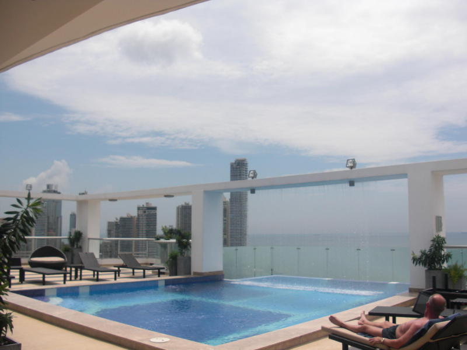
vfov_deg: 39.7
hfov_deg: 51.4
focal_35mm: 36
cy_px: 175
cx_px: 234
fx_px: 486
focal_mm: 6.3
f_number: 7.9
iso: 50
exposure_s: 1/320
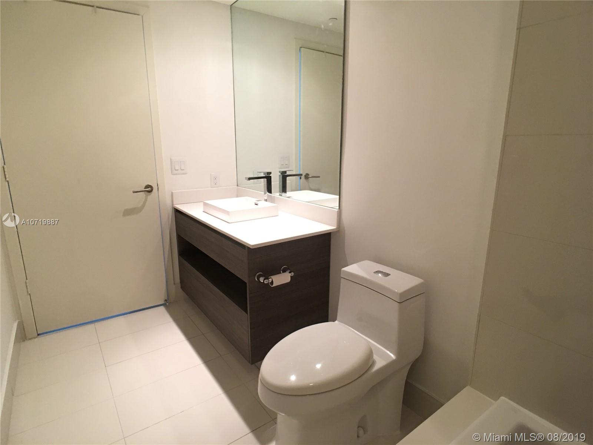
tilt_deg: -12.3
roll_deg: -0.4
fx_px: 497
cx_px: 296
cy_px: 222
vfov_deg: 48.2
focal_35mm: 29
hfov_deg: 61.7
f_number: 2.2
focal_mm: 4.15
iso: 100
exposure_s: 1/15
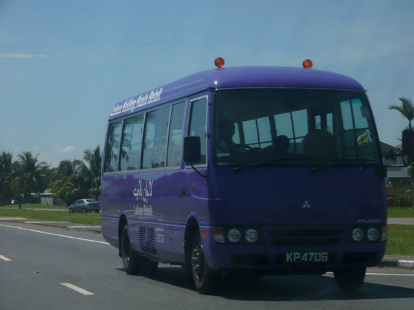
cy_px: 155
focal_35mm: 105
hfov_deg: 18.7
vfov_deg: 14.1
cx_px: 207
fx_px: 1256
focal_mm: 17.4
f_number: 5
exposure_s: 1/800
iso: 100
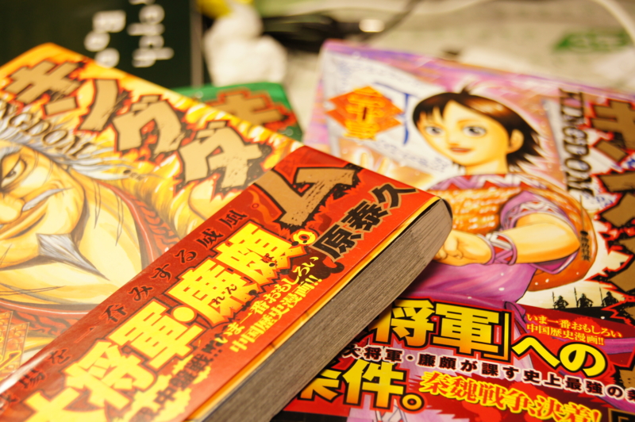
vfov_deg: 18.2
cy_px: 211
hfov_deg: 27.0
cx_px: 318
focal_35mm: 75
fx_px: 1322
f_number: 5.6
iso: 400
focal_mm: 50
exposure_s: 1/40
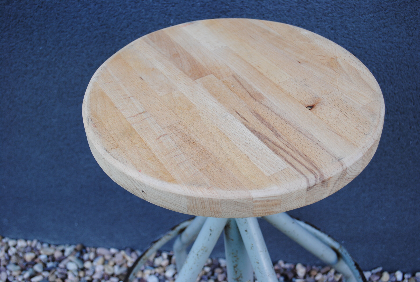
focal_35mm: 45
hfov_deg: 43.5
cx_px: 210
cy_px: 141
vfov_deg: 30.0
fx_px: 526
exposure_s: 1/125
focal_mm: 30
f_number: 5.6
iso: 140
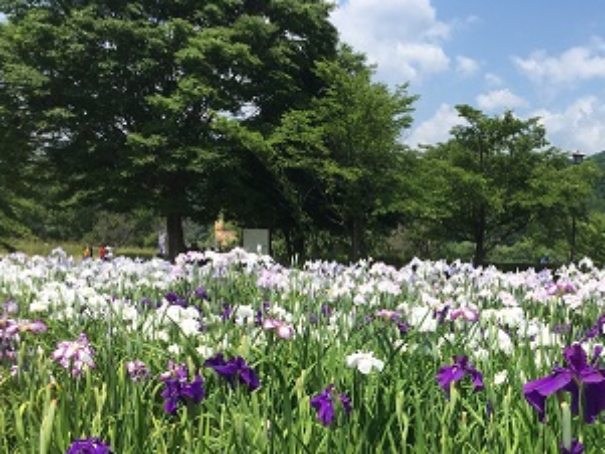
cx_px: 494
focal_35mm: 52
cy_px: 397
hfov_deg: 35.5
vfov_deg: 27.2
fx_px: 909
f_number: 2.2
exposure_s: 1/1789
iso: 25
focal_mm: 4.15
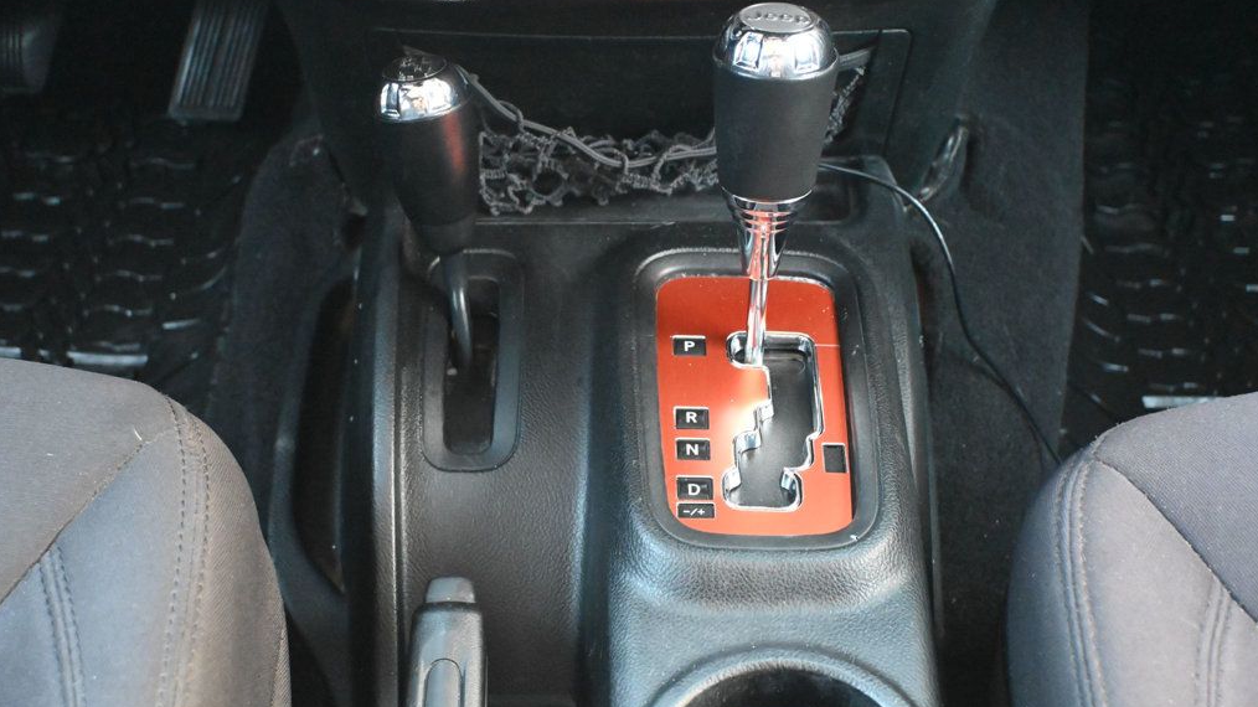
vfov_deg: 21.6
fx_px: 1852
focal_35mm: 56
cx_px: 630
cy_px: 389
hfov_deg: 37.5
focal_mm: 35
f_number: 5.3
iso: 9000
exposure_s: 1/60
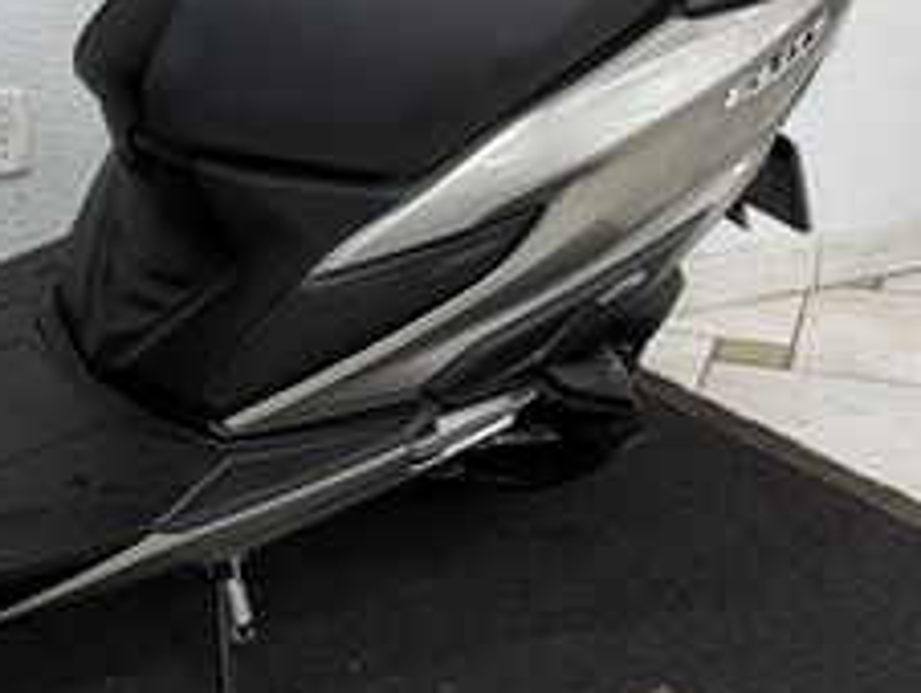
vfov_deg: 28.5
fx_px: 1332
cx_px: 20
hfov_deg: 34.9
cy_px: 126
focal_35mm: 50
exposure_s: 1/60
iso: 125
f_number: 1.78
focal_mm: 6.76
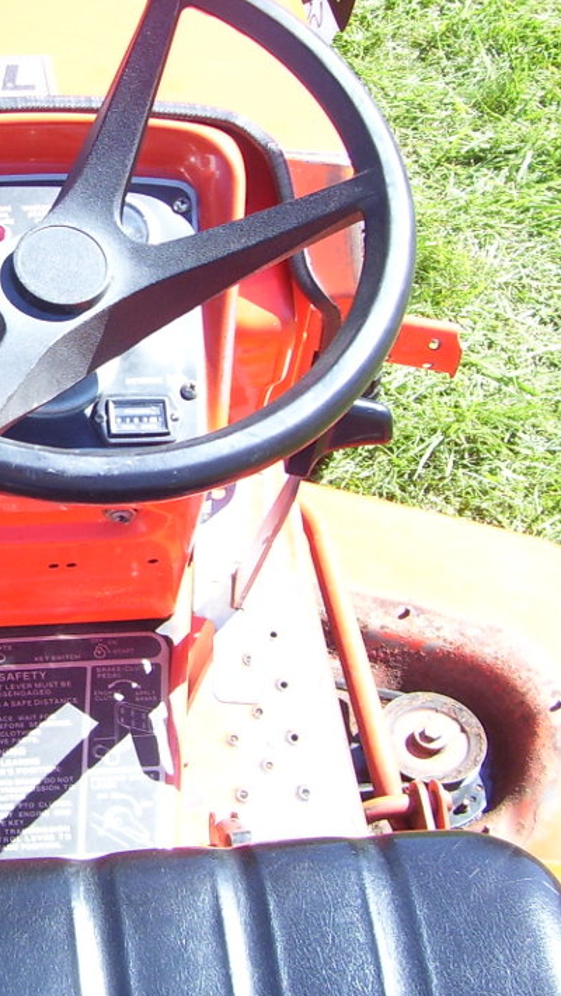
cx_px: 39
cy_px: 493
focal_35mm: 50
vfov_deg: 41.3
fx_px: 1322
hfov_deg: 23.2
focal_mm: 5.6
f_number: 2.7
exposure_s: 1/350
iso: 80
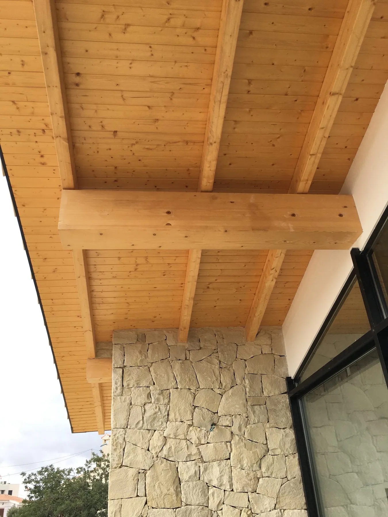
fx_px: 433
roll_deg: +2.8
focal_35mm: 29
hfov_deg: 48.2
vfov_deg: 61.7
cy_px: 258
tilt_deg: +29.9
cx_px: 194
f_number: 2.2
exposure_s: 1/400
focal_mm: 4.15
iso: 25
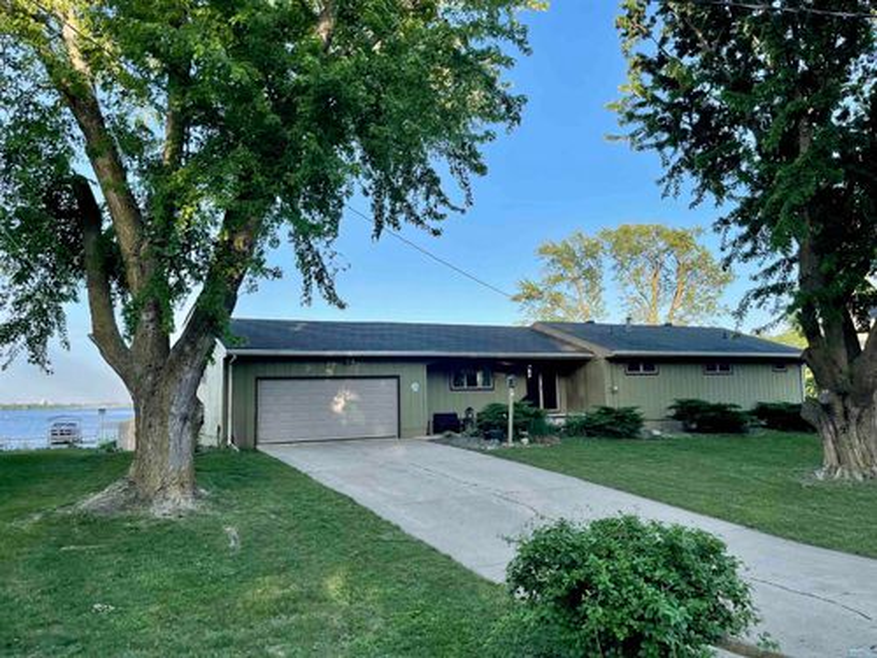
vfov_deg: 54.9
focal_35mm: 25
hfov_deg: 69.4
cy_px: 329
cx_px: 438
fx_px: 633
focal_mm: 5.1
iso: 32
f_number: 1.6
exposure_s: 1/1109
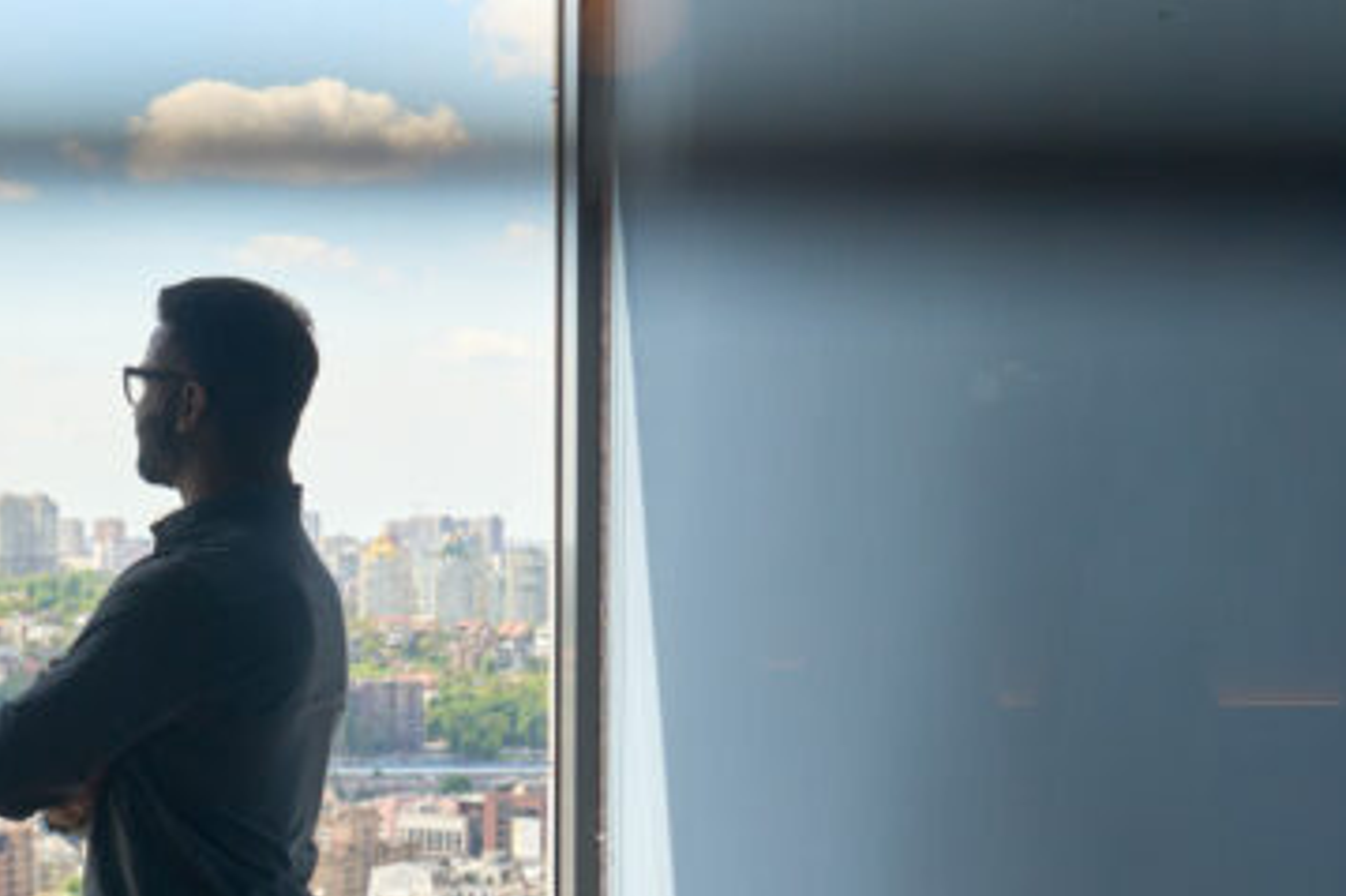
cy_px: 857
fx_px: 3625
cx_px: -311
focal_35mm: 97
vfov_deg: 13.9
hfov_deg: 19.7
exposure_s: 1/320
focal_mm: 34
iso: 320
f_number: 6.3
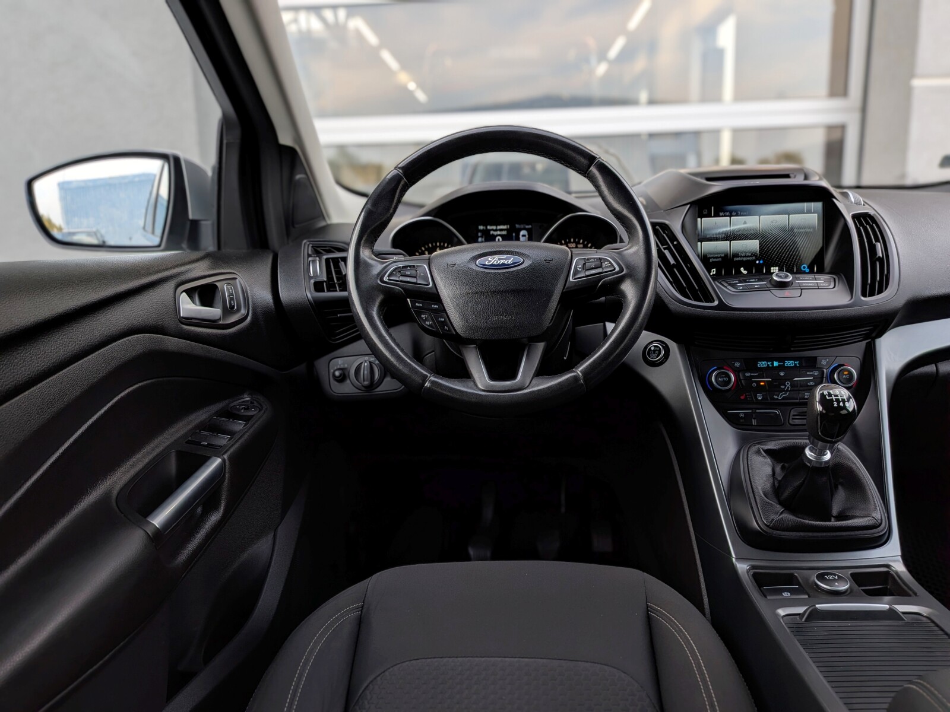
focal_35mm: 24
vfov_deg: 56.8
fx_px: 659
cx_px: 475
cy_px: 356
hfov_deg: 71.6
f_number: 1.7
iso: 30
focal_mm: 4.53
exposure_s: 1/114
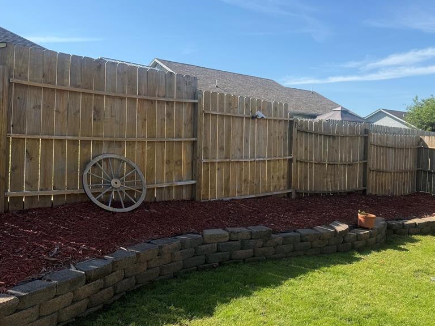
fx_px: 402
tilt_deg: -1.3
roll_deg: -1.7
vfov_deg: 44.1
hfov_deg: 56.4
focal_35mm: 32
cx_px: 258
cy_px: 149
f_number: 1.78
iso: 80
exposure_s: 1/3279
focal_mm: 6.76
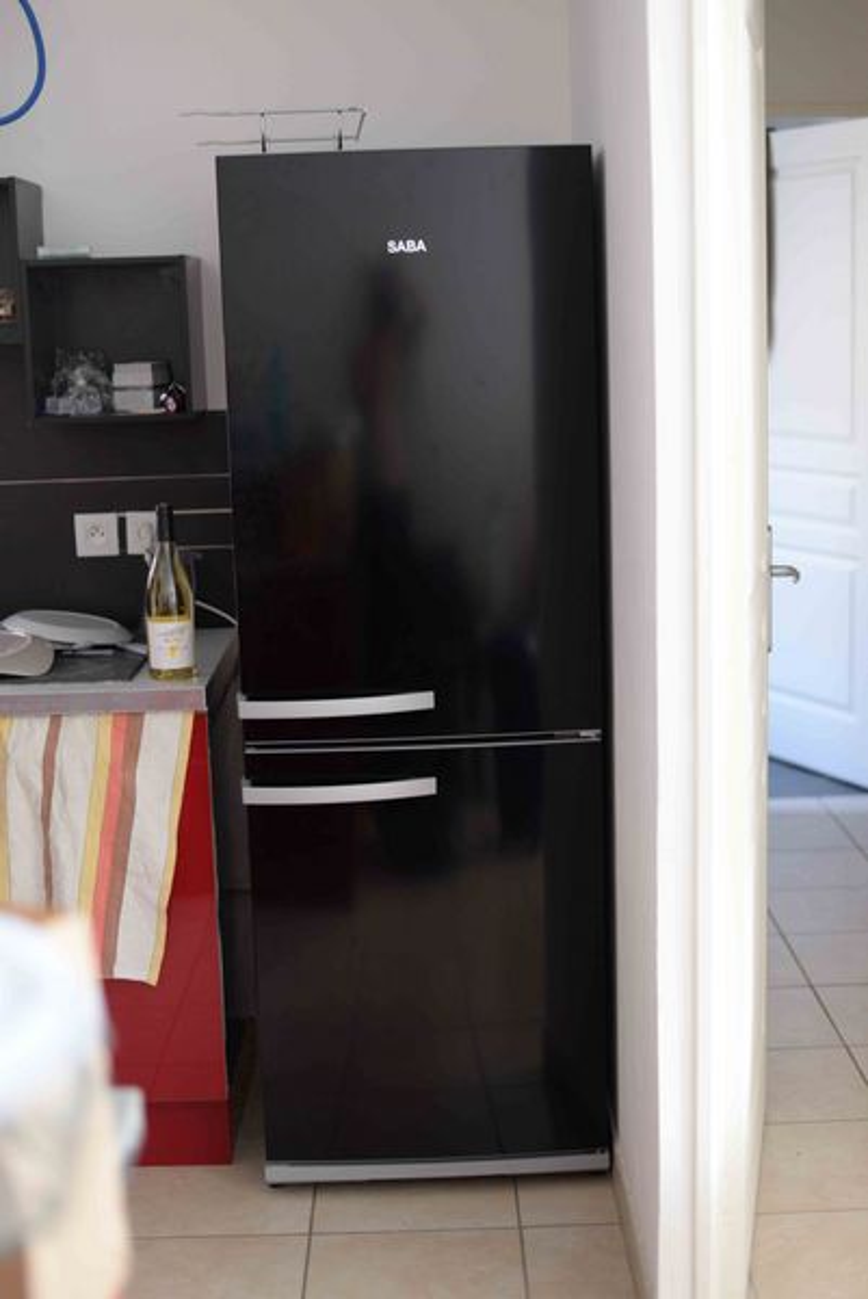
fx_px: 1805
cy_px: 650
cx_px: 434
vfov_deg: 39.6
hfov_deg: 27.0
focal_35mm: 50
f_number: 1.8
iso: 500
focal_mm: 50
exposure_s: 1/50
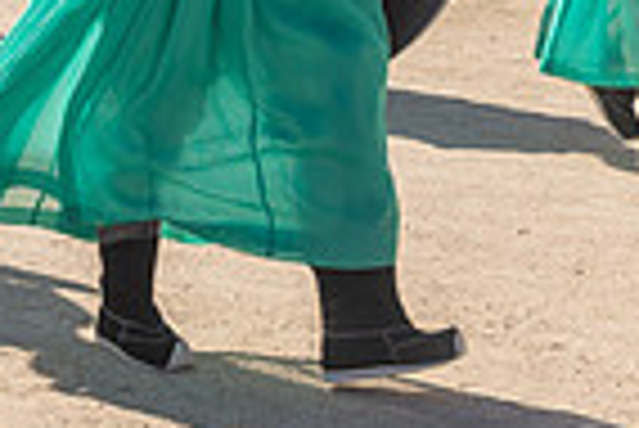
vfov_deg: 8.6
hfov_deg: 12.9
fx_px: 2754
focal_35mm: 155
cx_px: -122
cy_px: -291
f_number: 5
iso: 64
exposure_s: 1/400
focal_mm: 38
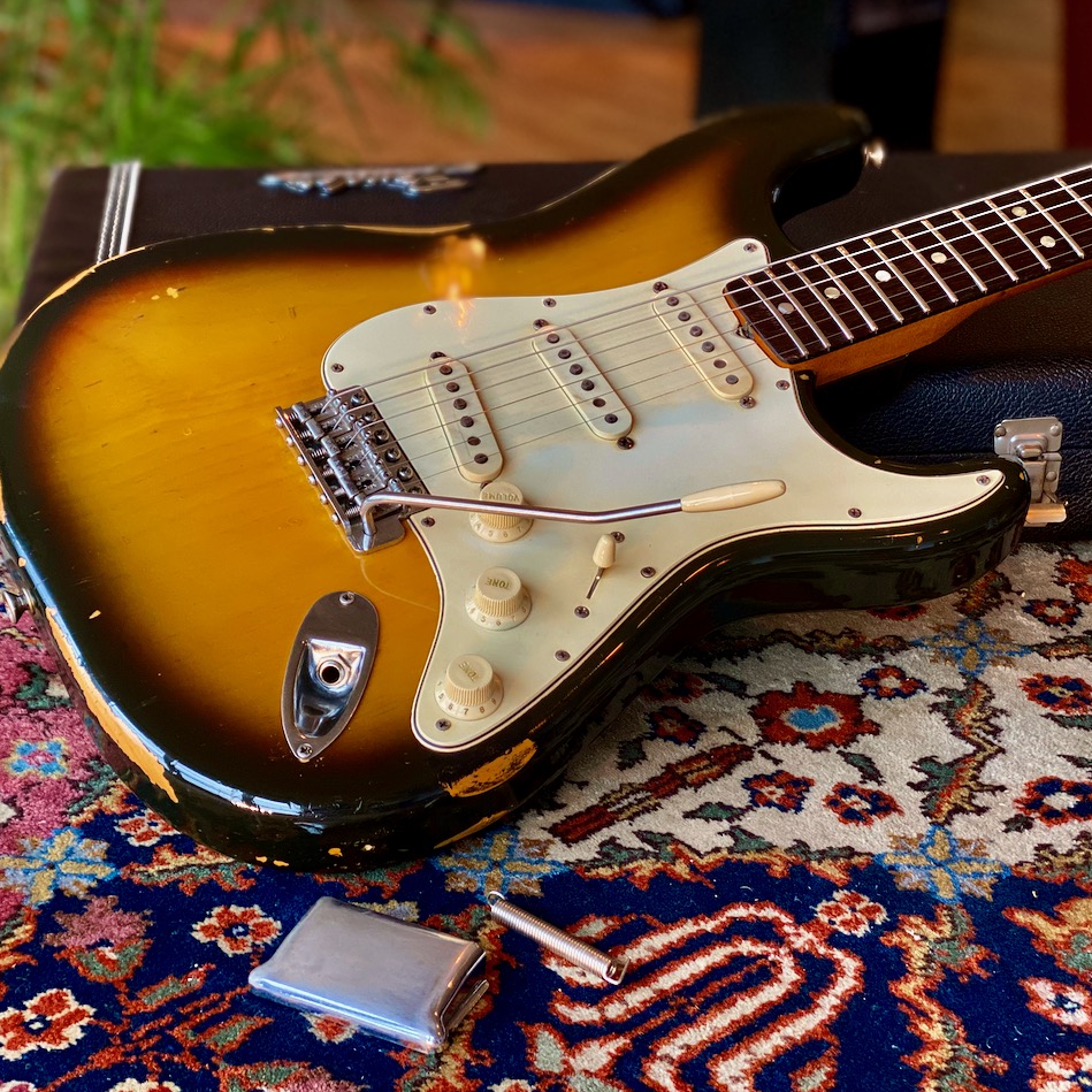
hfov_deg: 27.7
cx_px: 589
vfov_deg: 27.7
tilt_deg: -27.4
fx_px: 2213
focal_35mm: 62
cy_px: 541
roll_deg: -2.7
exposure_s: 1/100
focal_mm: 6
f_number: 2
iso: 64
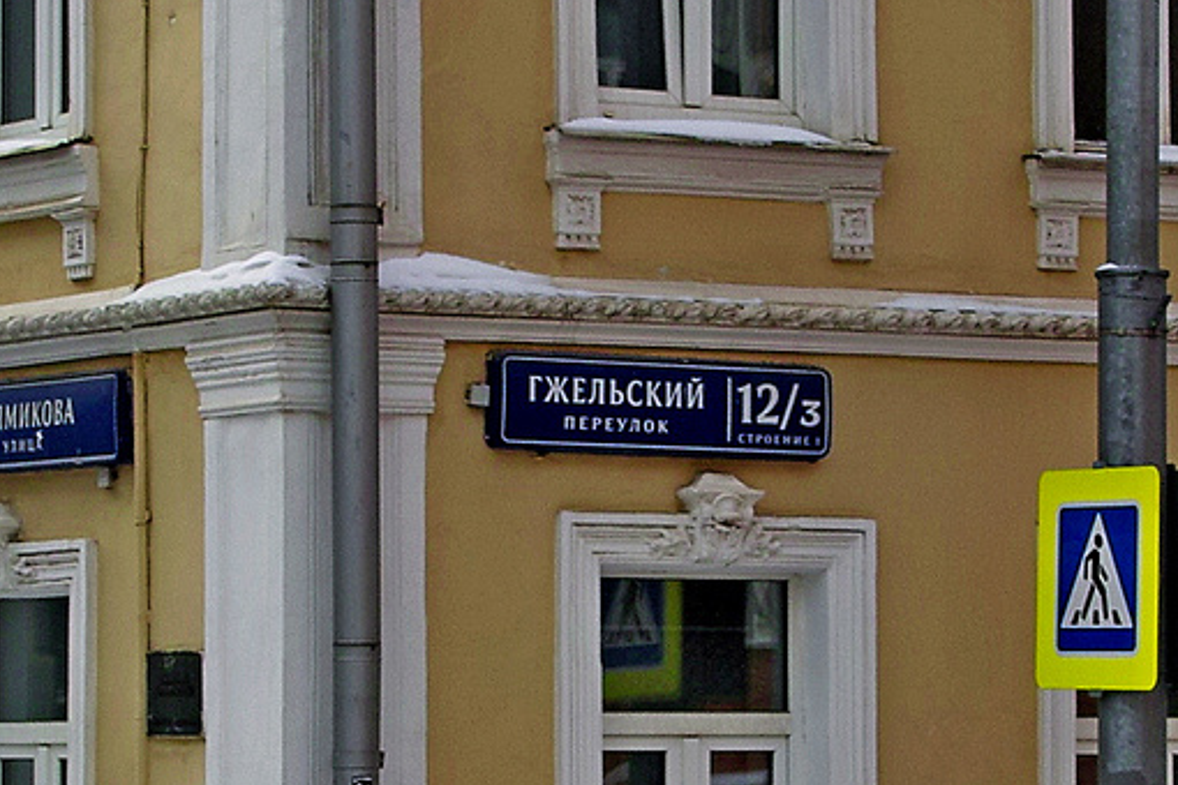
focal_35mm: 173
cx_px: 748
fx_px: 5661
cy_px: 464
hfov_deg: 11.9
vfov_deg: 7.9
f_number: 9
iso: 100
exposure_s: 1/160
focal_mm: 29
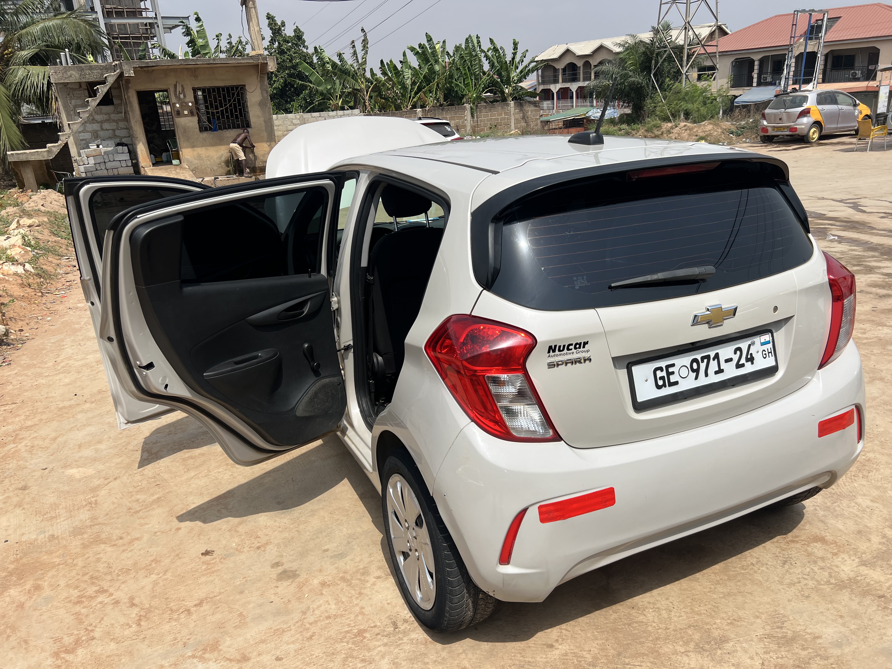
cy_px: 334
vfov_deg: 53.1
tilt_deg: -19.2
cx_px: 446
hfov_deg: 67.3
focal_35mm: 26
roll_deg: +3.8
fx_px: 670
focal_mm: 5.7
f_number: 1.5
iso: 50
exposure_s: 1/5076
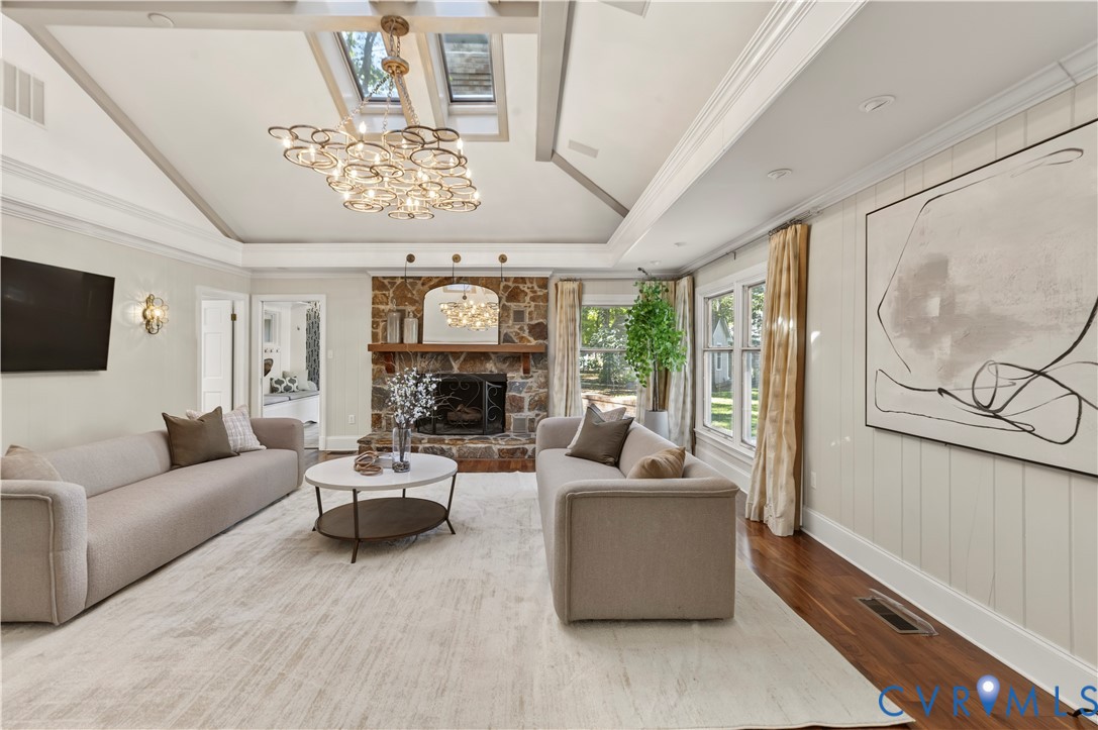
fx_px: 488
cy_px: 365
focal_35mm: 16
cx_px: 549
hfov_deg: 96.8
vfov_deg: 73.7
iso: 1250
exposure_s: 1/4
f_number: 9
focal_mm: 16
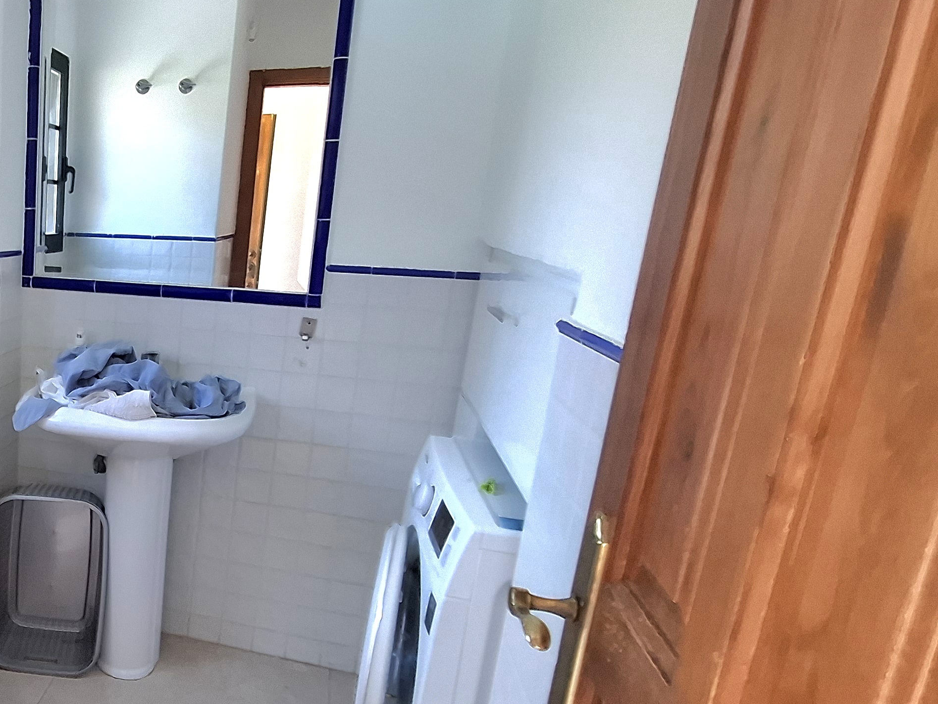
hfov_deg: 52.5
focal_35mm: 28
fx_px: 759
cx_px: 32
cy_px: 404
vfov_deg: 49.6
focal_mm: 1.74
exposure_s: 1/50
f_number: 2.2
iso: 100
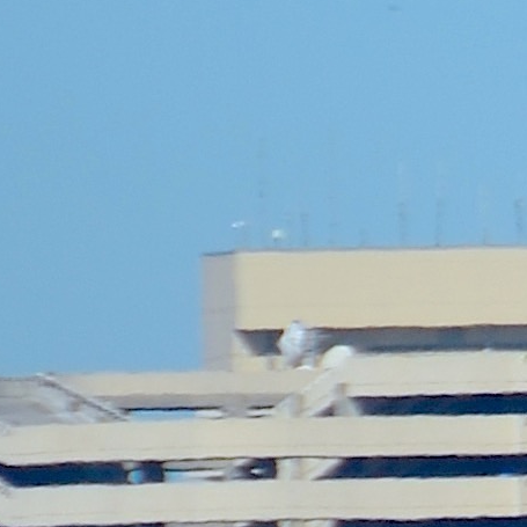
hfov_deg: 0.7
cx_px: 2459
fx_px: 40373
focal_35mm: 2344
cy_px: -286
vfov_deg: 0.7
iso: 100
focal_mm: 170
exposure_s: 1/500
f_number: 5.6
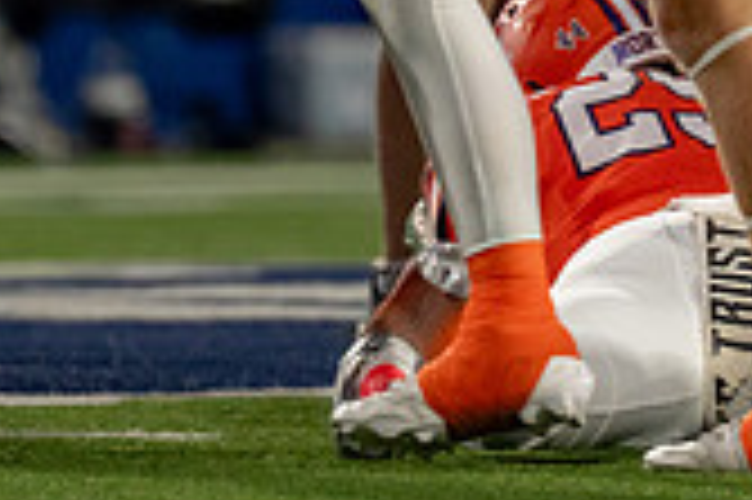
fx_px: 24541
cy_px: -512
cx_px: 666
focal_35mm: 1176
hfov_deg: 1.8
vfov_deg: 1.2
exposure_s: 1/2000
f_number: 2.8
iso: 2000
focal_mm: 200
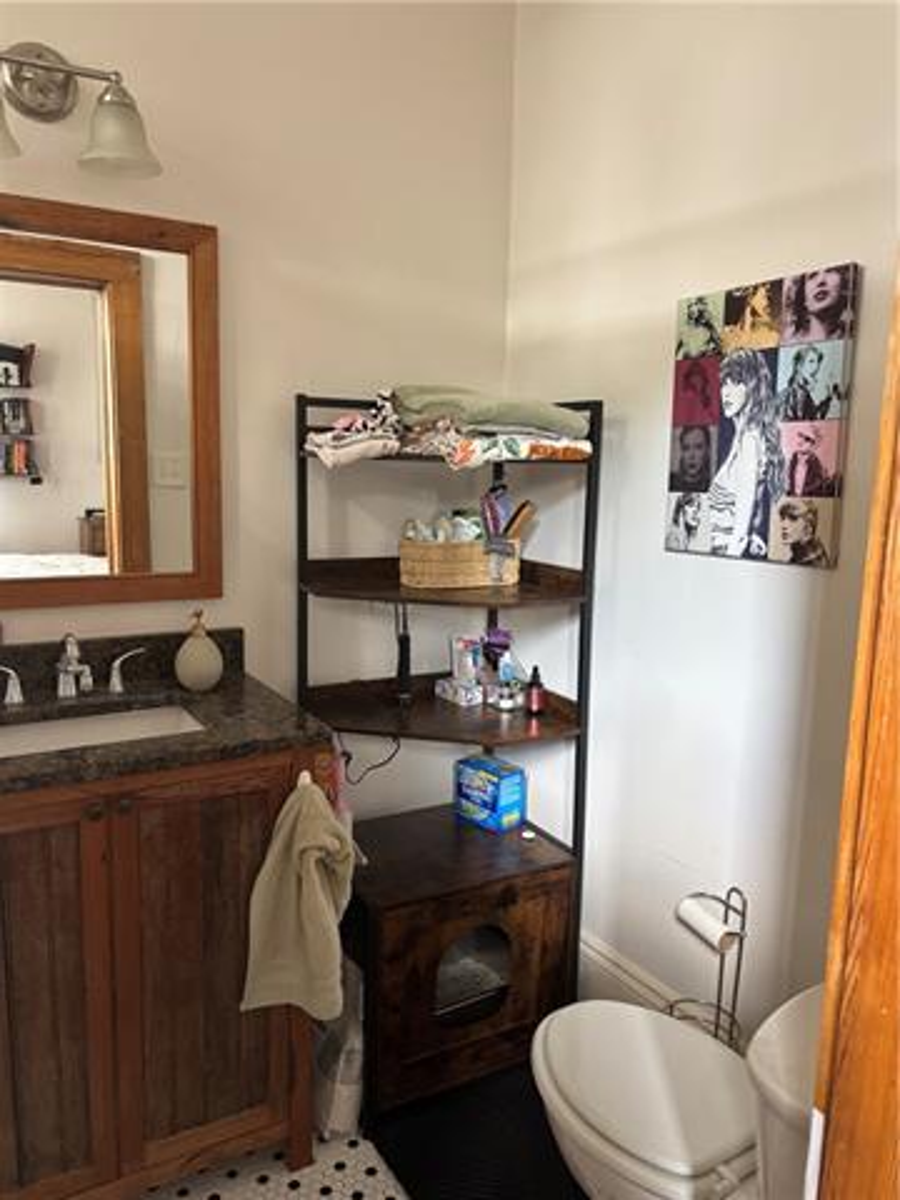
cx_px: 450
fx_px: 901
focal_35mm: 26
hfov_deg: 53.1
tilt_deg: -8.2
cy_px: 600
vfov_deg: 67.3
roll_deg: -2.1
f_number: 1.6
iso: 200
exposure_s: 1/60
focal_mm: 5.96
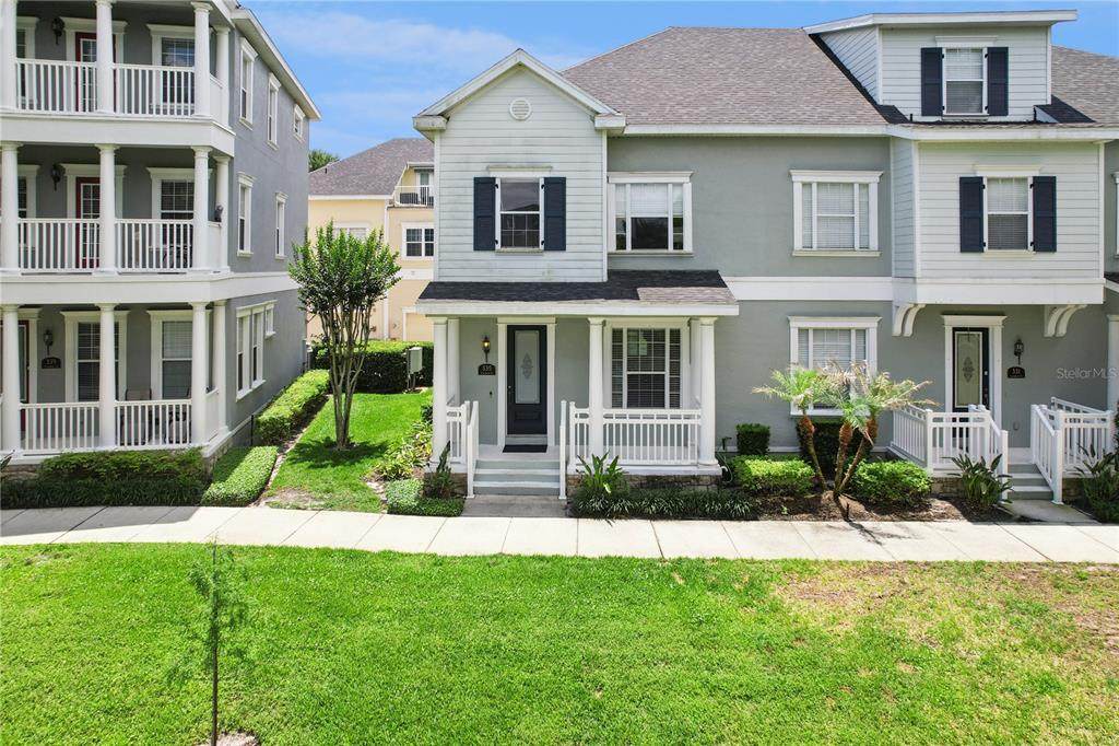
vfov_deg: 57.2
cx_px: 560
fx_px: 684
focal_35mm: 22
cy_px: 373
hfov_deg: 78.6
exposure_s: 1/1500
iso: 100
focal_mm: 8.4
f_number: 2.8
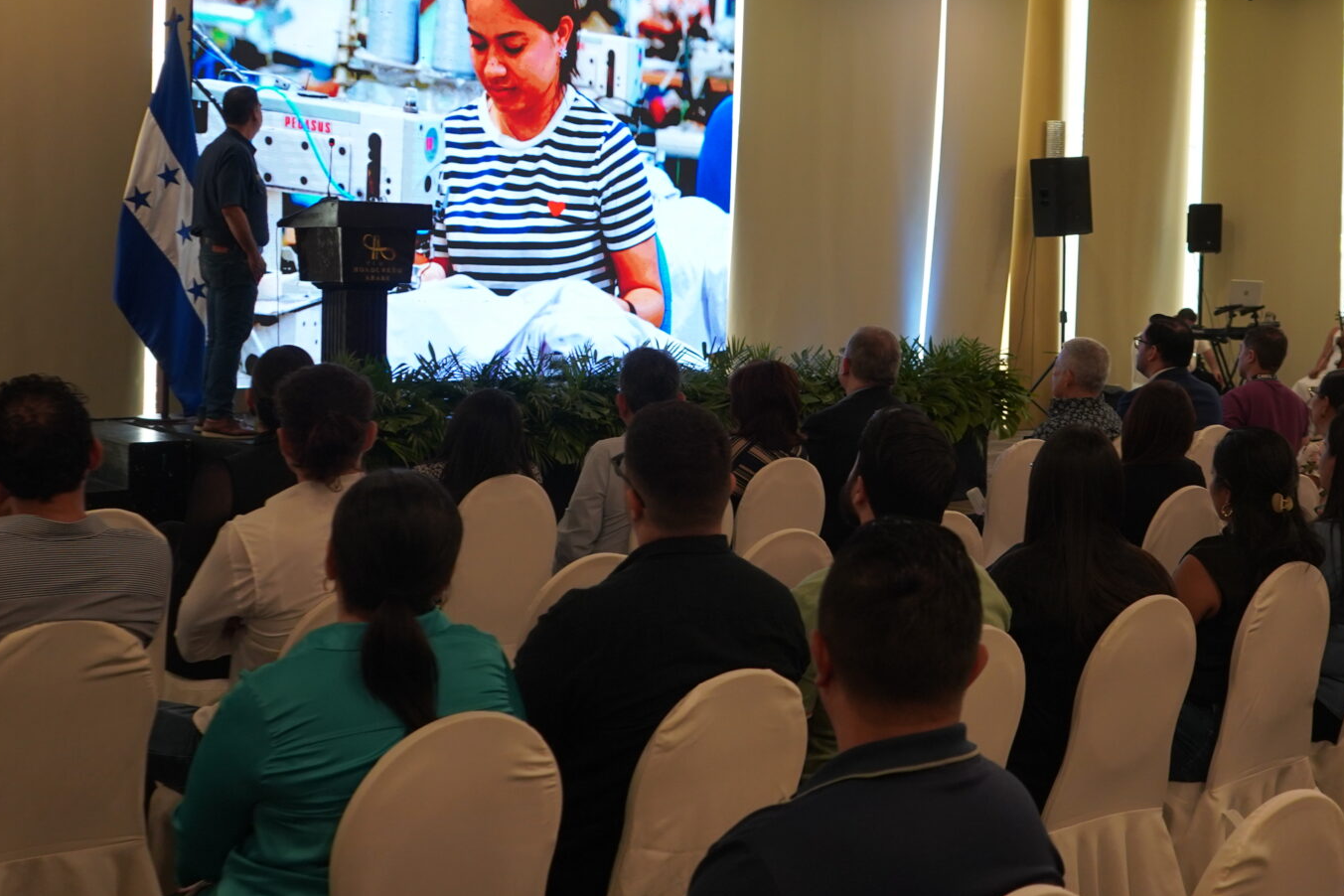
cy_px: 316
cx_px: 897
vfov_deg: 25.4
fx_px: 1979
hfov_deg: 37.1
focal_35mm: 53
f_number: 4
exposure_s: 1/160
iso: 1000
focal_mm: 28
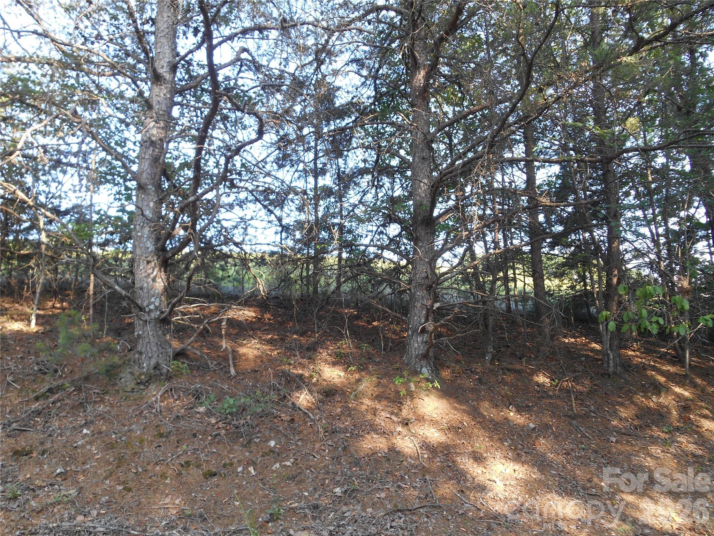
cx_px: 357
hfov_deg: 67.3
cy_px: 268
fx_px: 536
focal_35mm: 26
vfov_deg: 53.1
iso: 80
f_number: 3.4
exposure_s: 1/40
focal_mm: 4.7
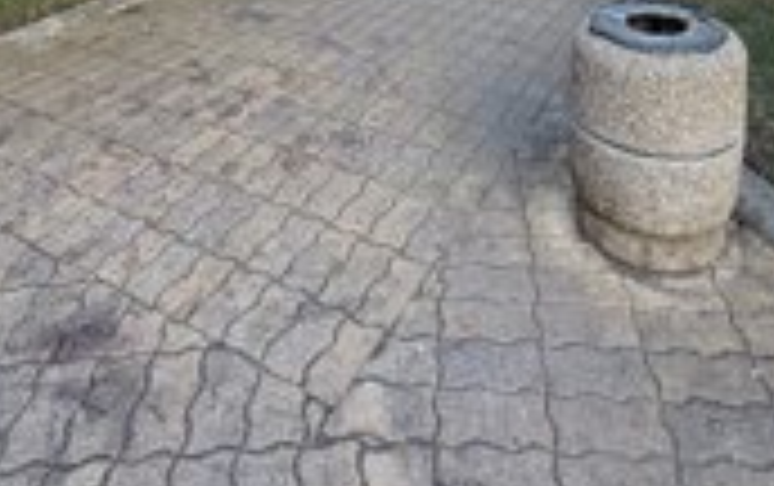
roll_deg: +0.9
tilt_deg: -11.3
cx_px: 428
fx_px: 655
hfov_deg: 61.0
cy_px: -108
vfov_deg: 32.8
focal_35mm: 31
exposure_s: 1/174
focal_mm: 2.22
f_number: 2.2
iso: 64
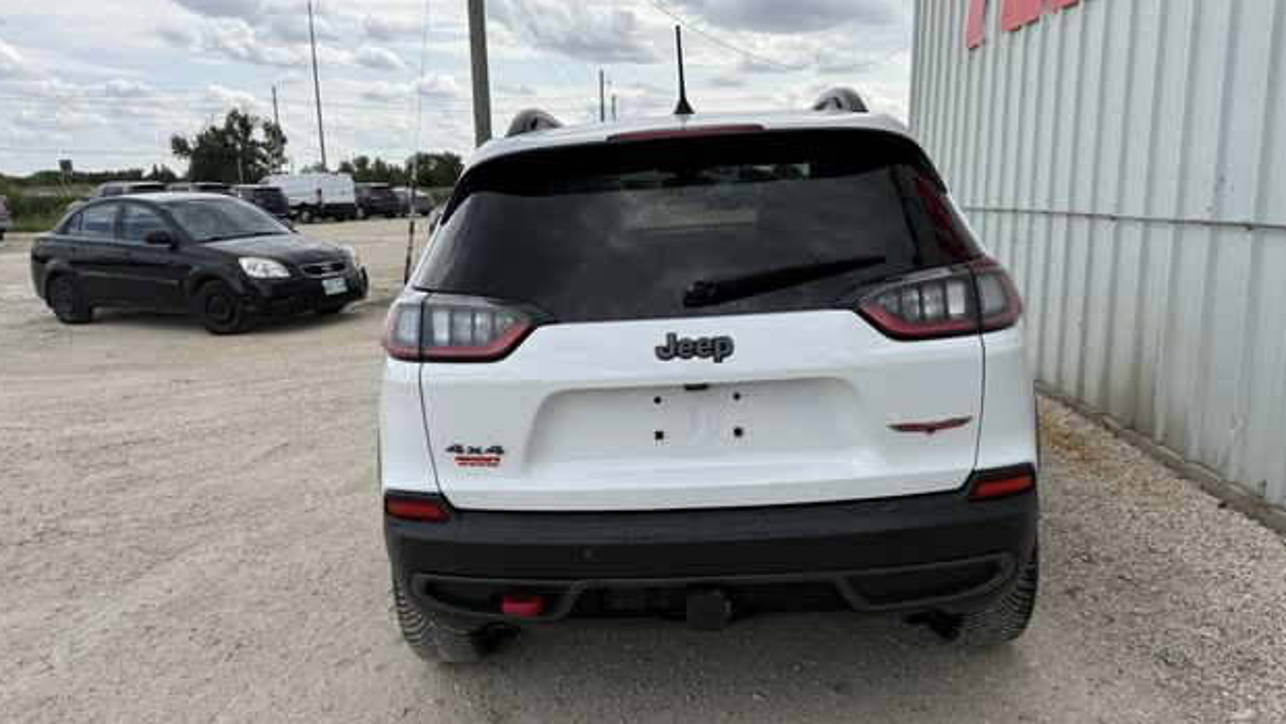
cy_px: 363
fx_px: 921
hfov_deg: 69.8
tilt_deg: -10.4
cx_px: 653
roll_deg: +0.5
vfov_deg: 42.9
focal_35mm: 27
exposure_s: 1/3953
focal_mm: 6.76
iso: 80
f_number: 1.78
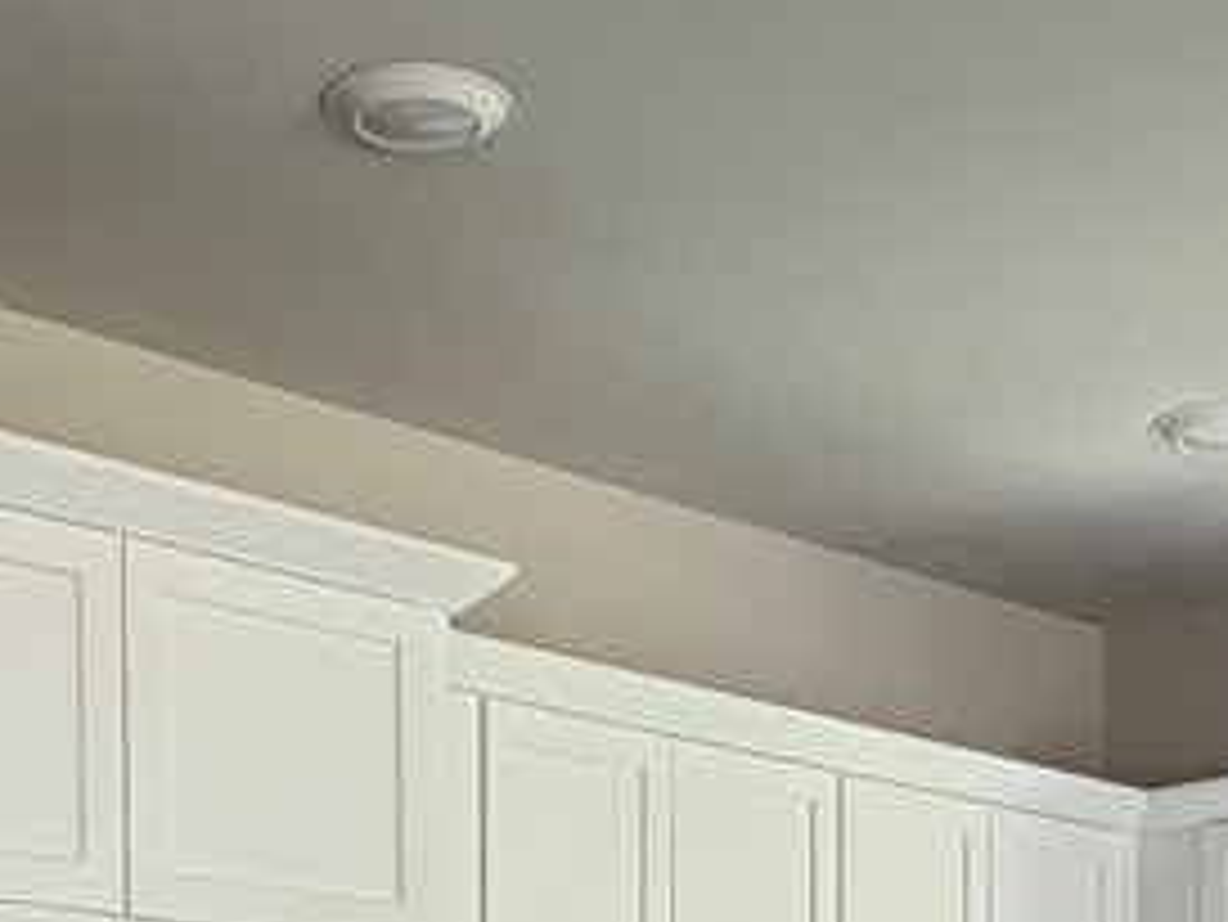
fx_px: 2910
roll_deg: -0.1
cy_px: 1426
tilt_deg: -1.4
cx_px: 643
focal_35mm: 82
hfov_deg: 23.8
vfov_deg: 16.3
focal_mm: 2.22
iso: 200
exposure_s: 1/121
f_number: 2.2
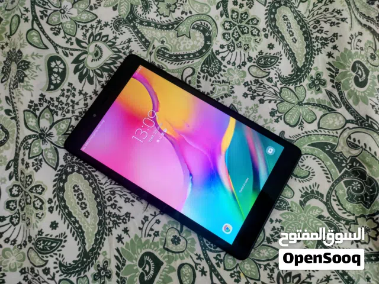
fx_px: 285
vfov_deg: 53.1
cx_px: 190
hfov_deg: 67.3
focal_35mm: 26
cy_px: 142
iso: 329
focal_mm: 4.74
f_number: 1.79
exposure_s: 1/33
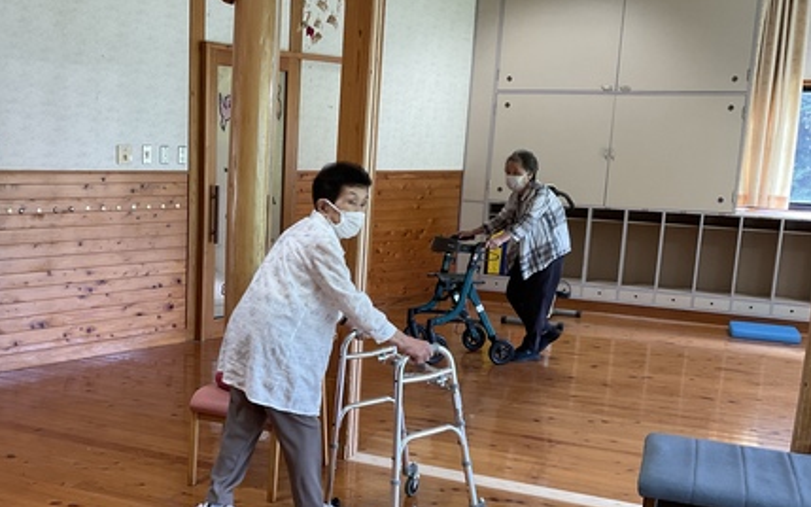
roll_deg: -0.5
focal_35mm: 43
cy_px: 316
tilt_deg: -10.1
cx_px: 250
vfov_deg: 29.7
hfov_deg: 45.3
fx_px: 950
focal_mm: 3
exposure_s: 1/60
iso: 50
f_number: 1.8
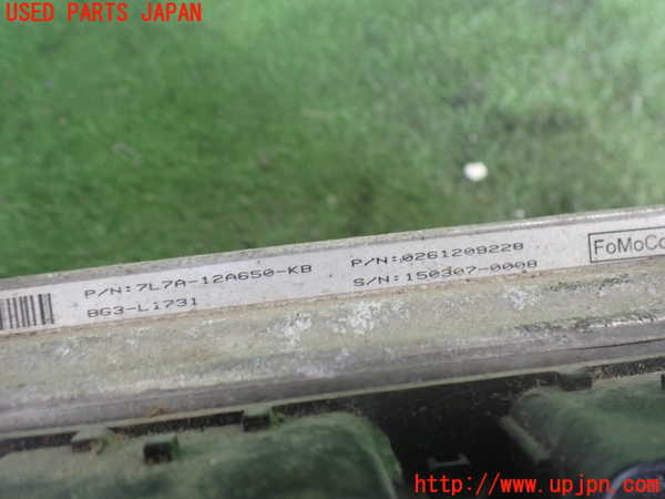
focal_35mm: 30
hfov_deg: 60.0
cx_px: 332
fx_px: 576
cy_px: 250
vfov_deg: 46.8
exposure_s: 1/60
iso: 800
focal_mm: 5.4
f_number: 2.3
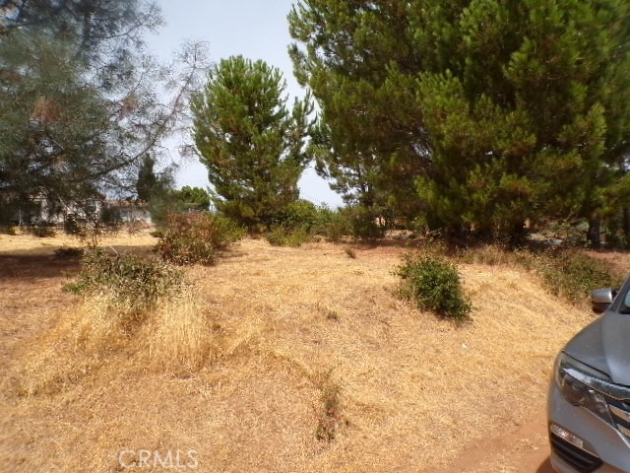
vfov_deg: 56.8
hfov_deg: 71.6
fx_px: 437
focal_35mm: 24
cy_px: 236
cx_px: 315
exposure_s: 1/340
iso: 100
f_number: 5.8
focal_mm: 4.3
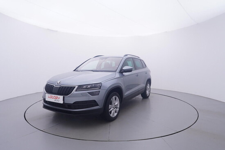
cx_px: 112
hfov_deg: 77.3
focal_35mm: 22
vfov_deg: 56.2
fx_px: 141
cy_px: 75
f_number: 5
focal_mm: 15
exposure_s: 1/80
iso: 200
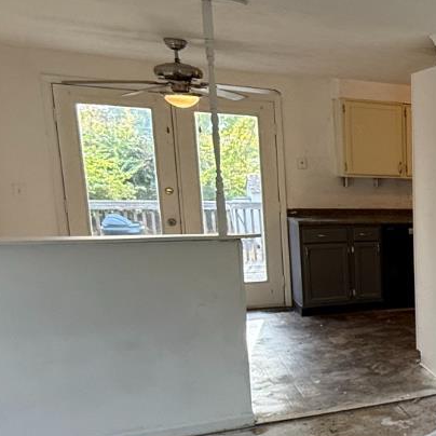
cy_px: 293
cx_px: 612
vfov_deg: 36.4
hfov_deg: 28.0
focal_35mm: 46
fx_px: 655
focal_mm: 2.22
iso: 125
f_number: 2.2
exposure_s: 1/99
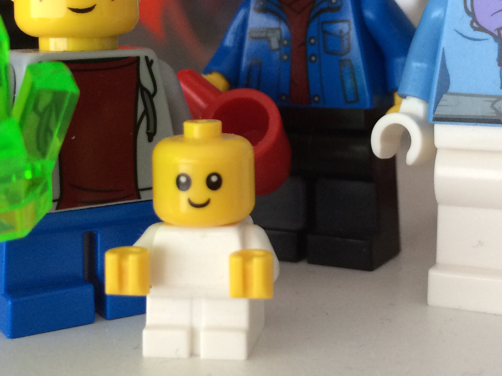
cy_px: 82
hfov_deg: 31.6
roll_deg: +0.2
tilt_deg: -4.9
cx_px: 308
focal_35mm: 61
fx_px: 885
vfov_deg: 23.7
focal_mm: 4.15
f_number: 2.2
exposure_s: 1/33
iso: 160
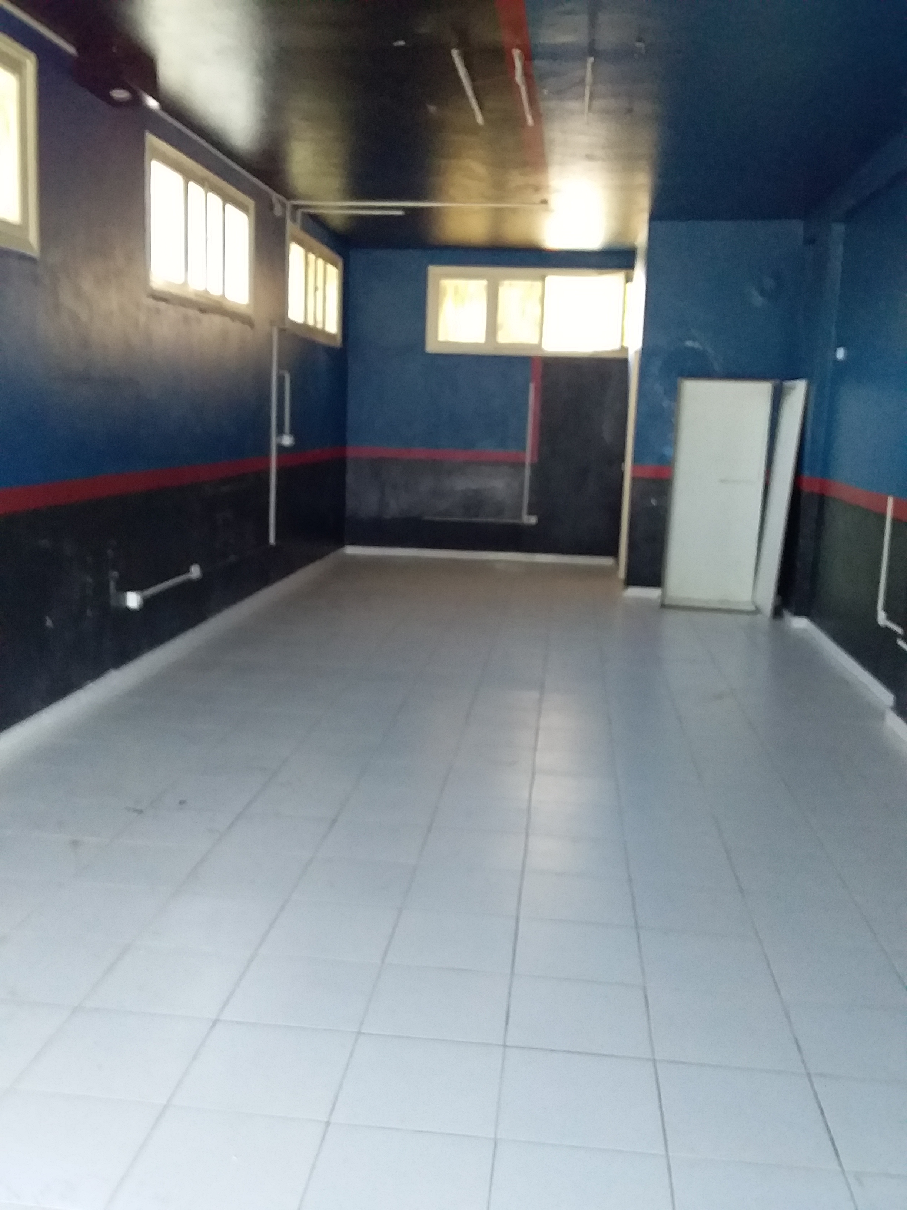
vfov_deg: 58.4
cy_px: 605
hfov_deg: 45.4
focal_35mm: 31
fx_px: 1083
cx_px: 454
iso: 200
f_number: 2.2
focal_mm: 3.3
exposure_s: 1/25
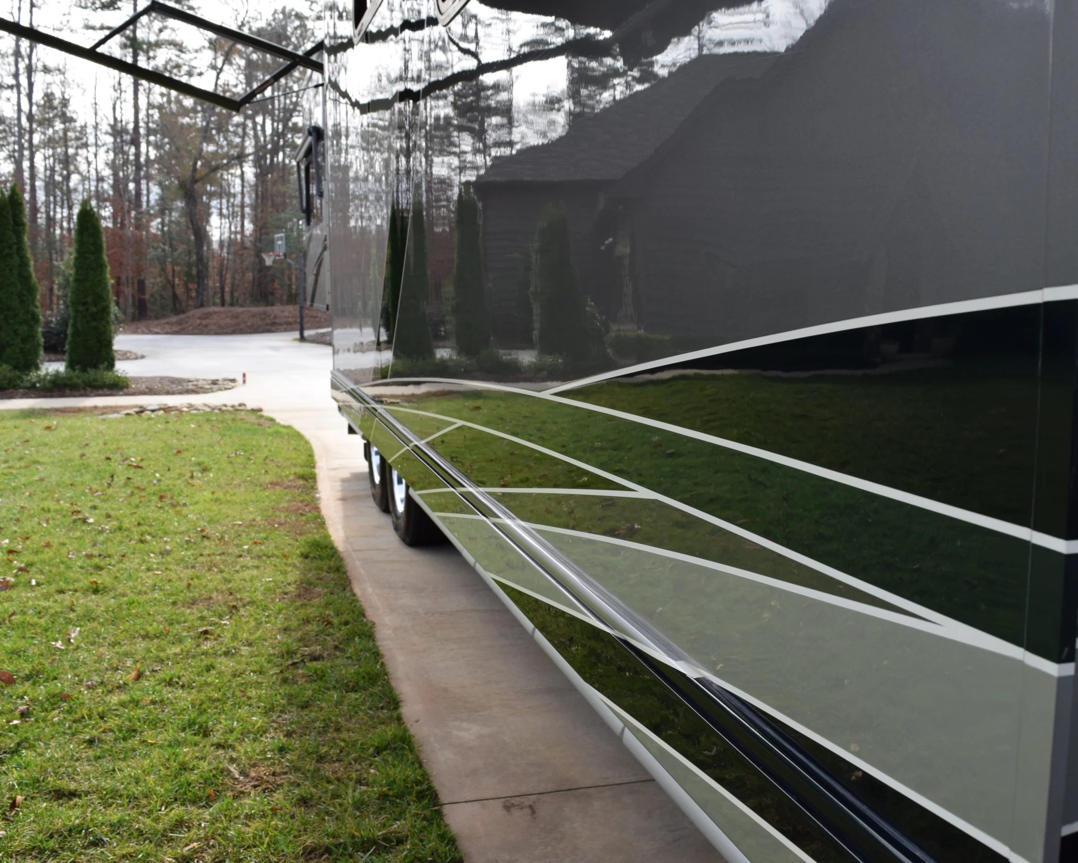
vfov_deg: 43.4
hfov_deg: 52.8
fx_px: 1085
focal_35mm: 34
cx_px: 563
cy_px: 433
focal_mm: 20
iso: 280
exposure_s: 1/250
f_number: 8
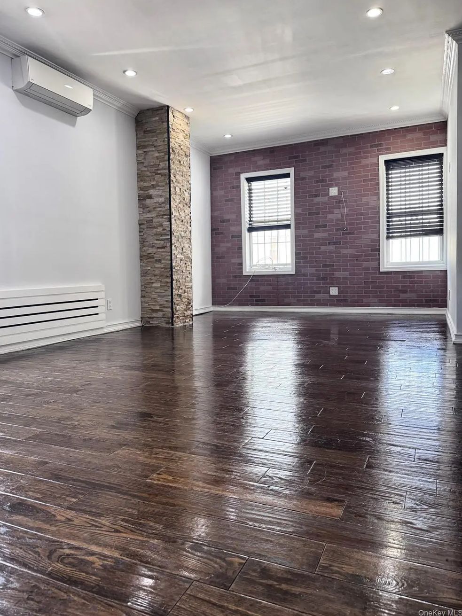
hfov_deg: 54.9
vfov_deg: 69.4
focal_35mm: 25
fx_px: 445
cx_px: 226
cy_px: 298
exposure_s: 1/120
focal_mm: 6.76
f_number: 1.78
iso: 200
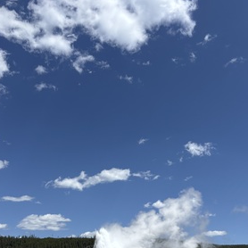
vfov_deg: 36.3
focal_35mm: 43
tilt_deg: +10.6
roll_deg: -0.5
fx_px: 349
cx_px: 139
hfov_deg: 39.1
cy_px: 231
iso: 50
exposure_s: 1/4854
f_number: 1.6
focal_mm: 5.96
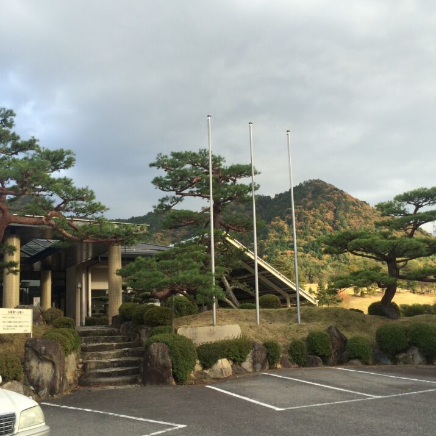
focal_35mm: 38
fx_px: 541
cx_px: 220
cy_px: 228
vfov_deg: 43.8
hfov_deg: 43.9
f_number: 2.2
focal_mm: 4.12
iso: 32
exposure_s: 1/339
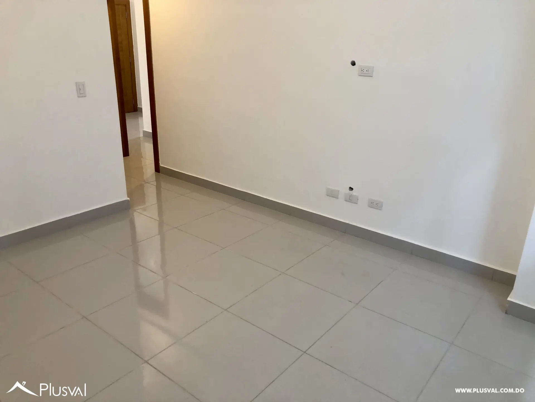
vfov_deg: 49.7
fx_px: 433
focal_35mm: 28
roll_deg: -0.7
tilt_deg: -19.1
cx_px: 268
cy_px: 201
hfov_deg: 63.4
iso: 40
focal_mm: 3.99
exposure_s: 1/20
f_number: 1.8
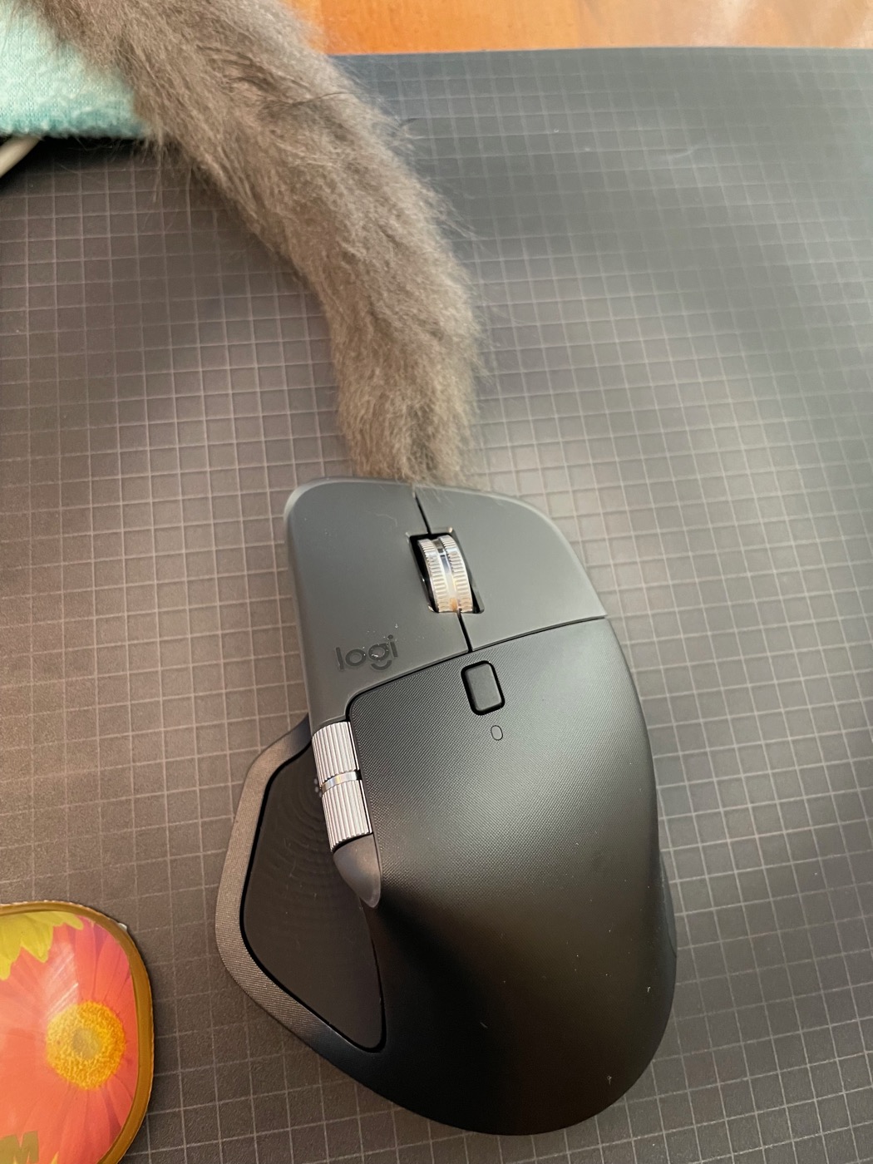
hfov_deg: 53.1
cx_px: 436
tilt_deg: -71.0
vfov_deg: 67.3
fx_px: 874
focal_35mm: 26
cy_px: 582
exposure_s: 1/60
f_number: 1.6
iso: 400
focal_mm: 4.2
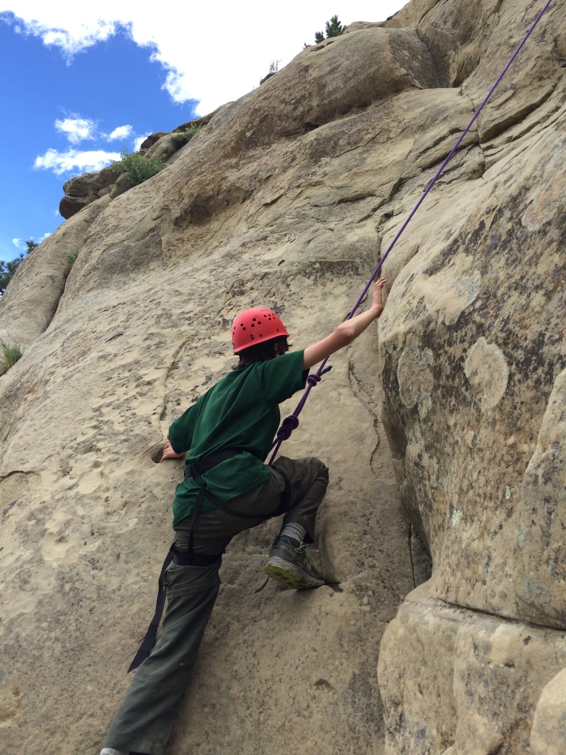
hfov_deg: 48.2
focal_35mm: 29
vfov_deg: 61.7
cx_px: 283
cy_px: 378
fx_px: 632
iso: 32
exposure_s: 1/873
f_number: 2.2
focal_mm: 4.15
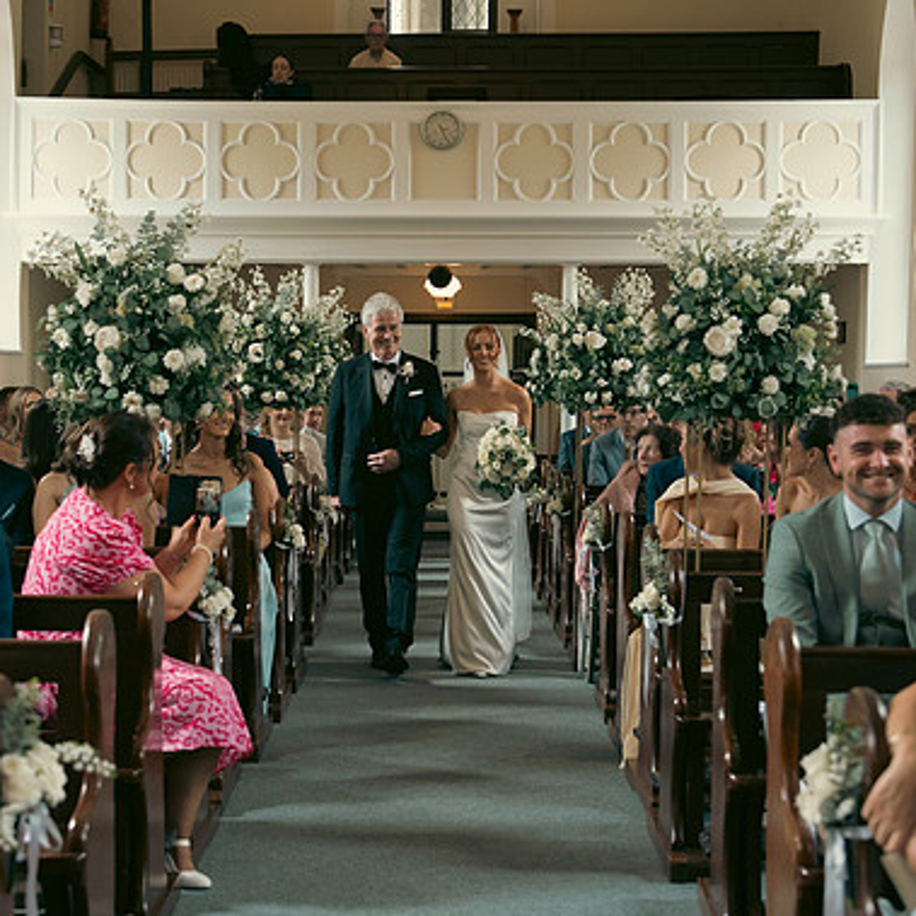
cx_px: 382
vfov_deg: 26.5
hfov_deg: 26.5
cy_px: 458
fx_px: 1946
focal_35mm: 65
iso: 1250
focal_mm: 50
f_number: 3.5
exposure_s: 1/200
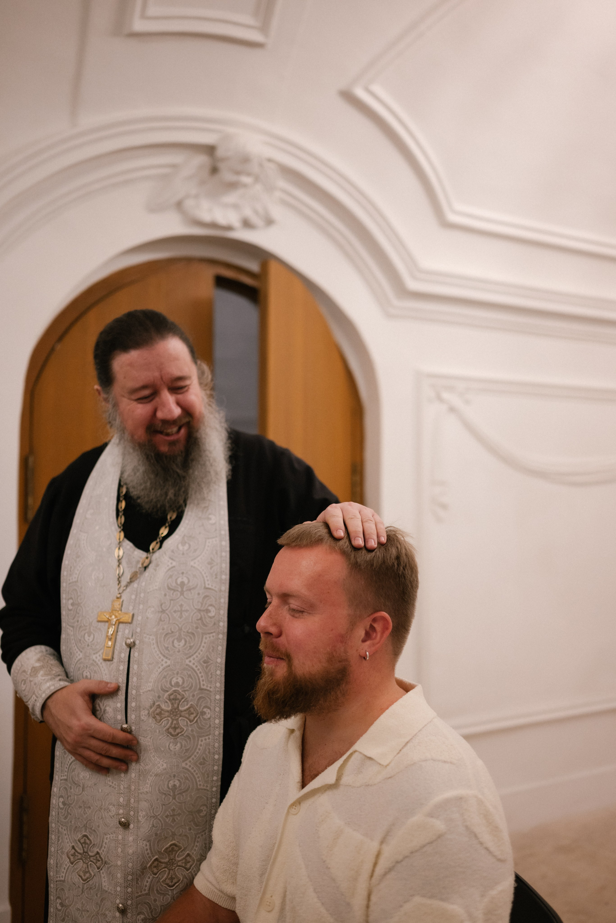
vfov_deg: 54.4
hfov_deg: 37.9
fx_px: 897
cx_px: 308
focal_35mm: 35
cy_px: 462
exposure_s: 1/200
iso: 800
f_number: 1.8
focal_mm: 35
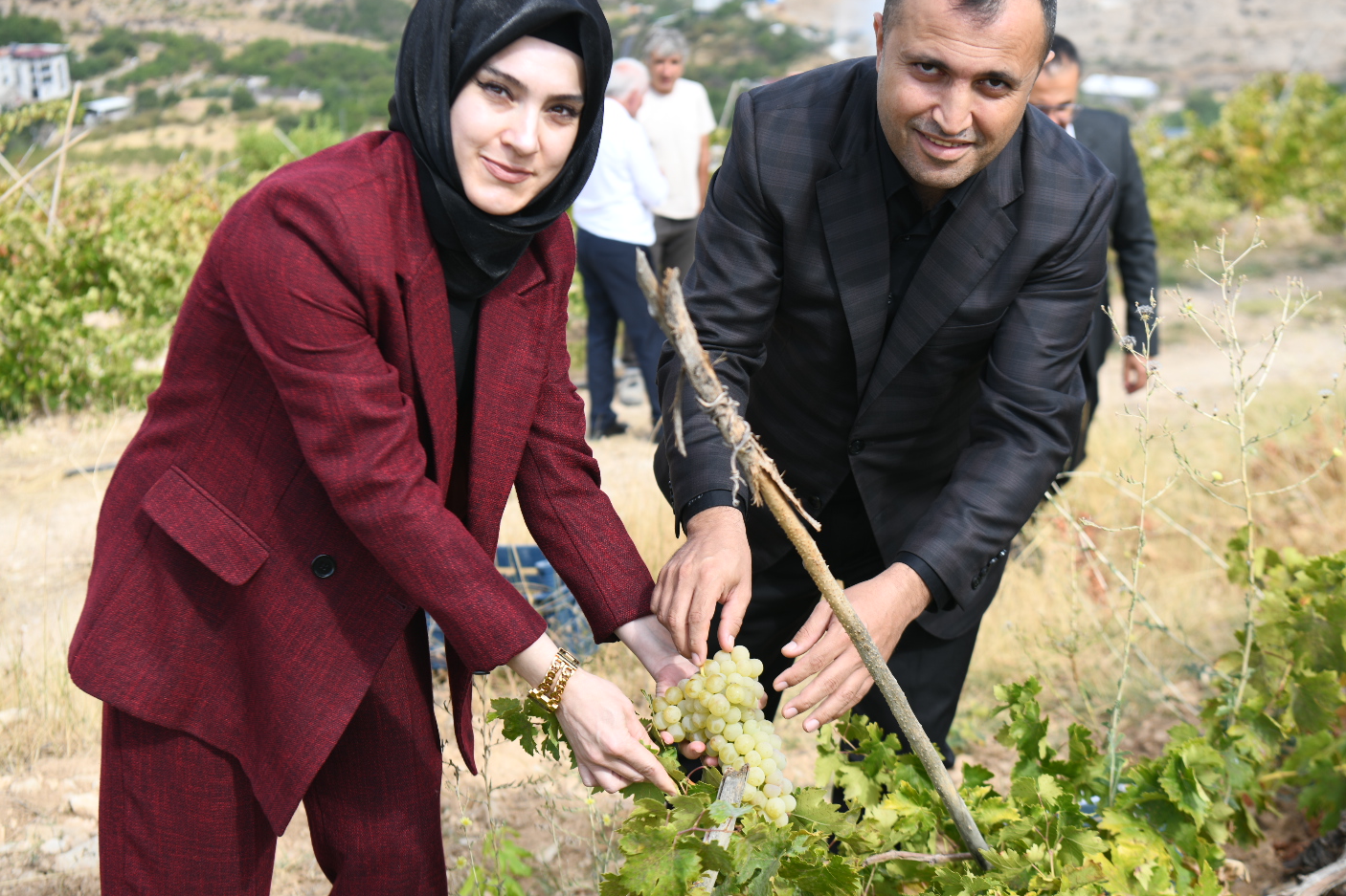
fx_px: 1981
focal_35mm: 53
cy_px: 396
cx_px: 703
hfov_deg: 37.5
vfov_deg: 25.5
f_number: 4
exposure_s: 1/200
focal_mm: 46
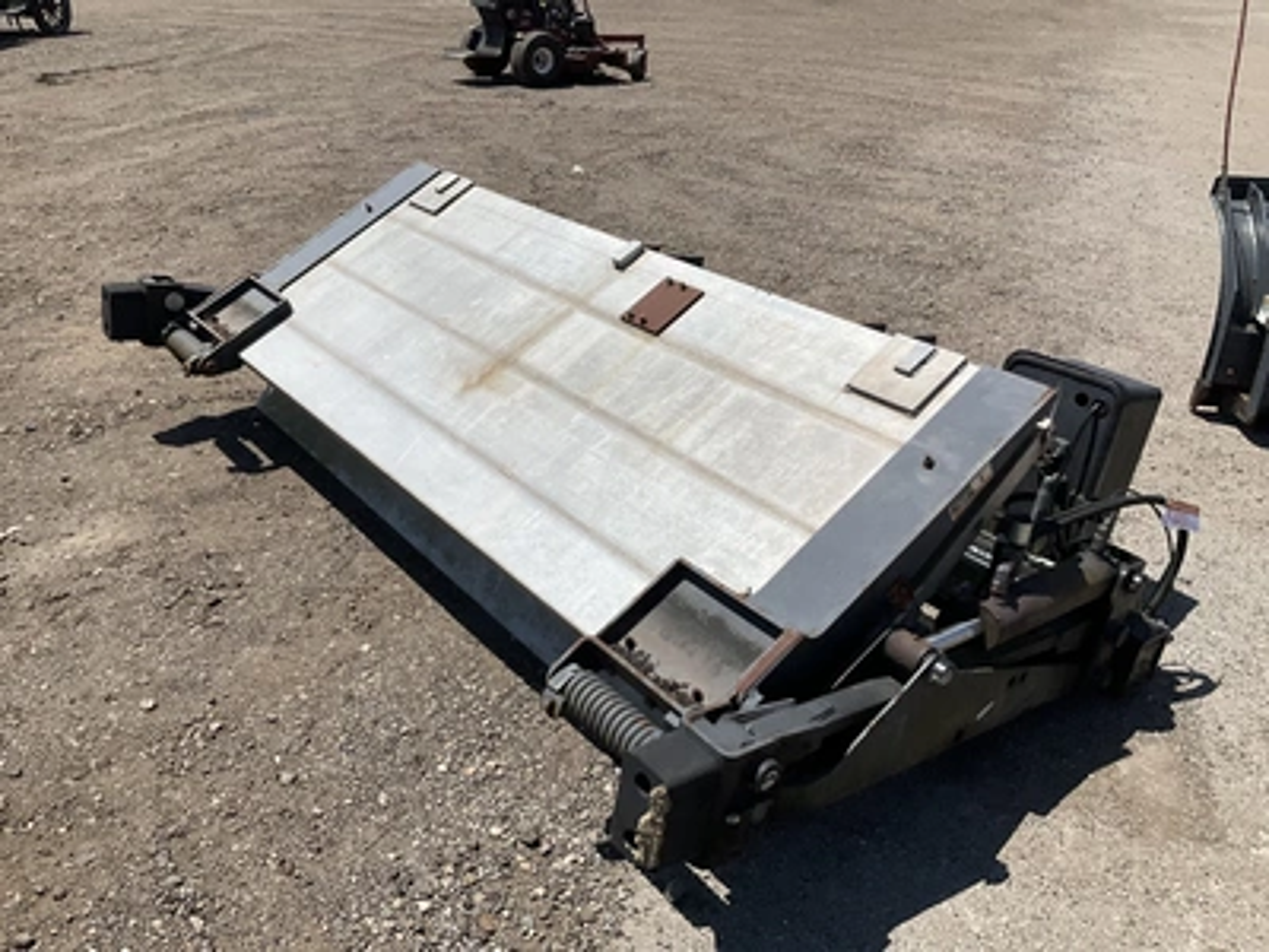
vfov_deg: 48.2
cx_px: 634
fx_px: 1063
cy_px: 476
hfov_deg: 61.7
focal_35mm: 29
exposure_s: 1/3534
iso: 25
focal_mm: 3
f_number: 1.8
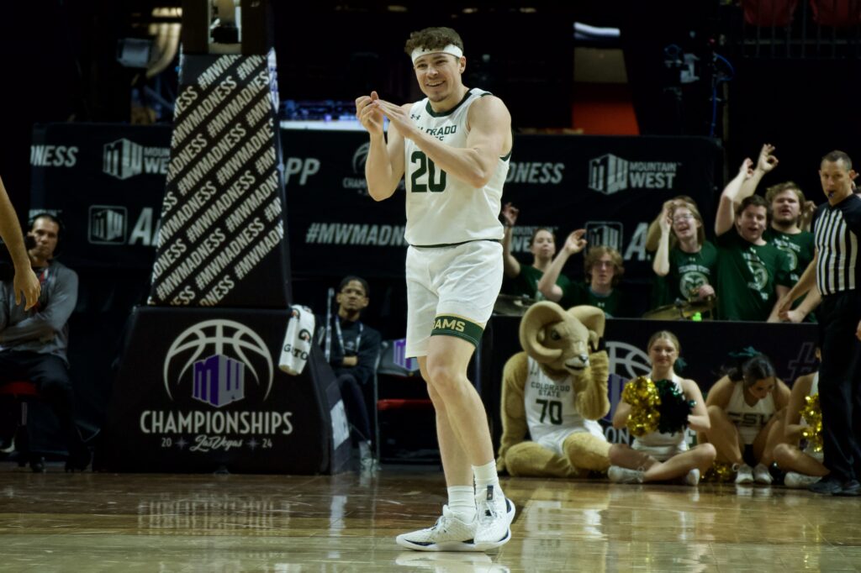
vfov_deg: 5.3
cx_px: 430
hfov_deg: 7.9
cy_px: 286
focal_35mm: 260
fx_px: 6204
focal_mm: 173
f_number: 5.6
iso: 2500
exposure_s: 1/400
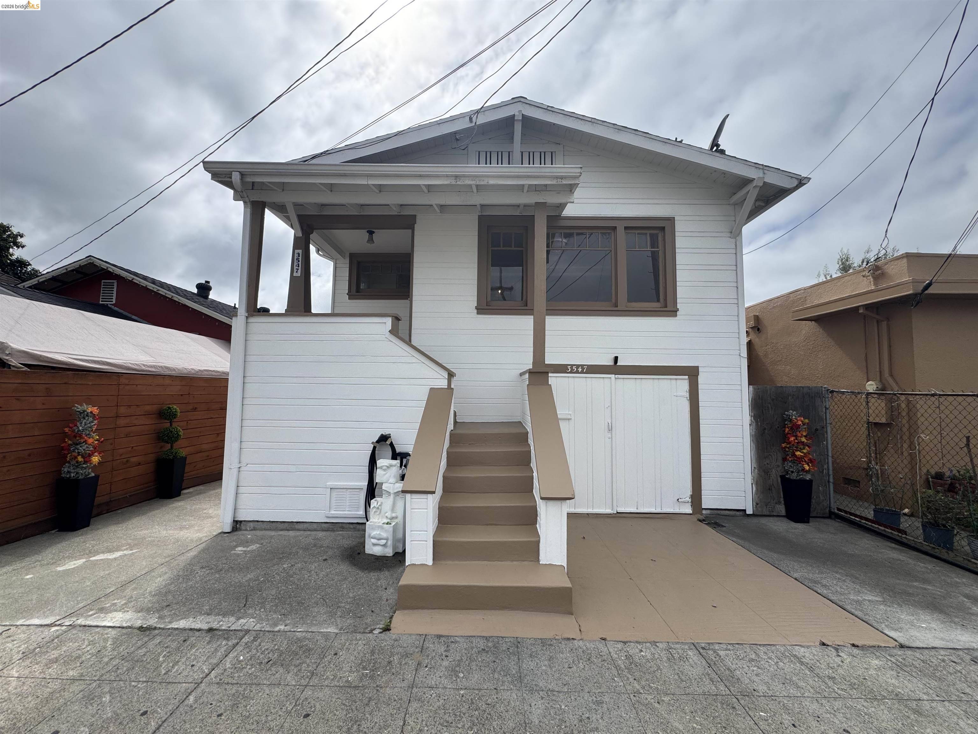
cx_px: 489
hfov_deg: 102.1
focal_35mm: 14
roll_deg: -0.9
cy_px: 367
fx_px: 396
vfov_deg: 85.7
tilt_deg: +3.5
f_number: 2.2
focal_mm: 2.22
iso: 50
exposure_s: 1/1976
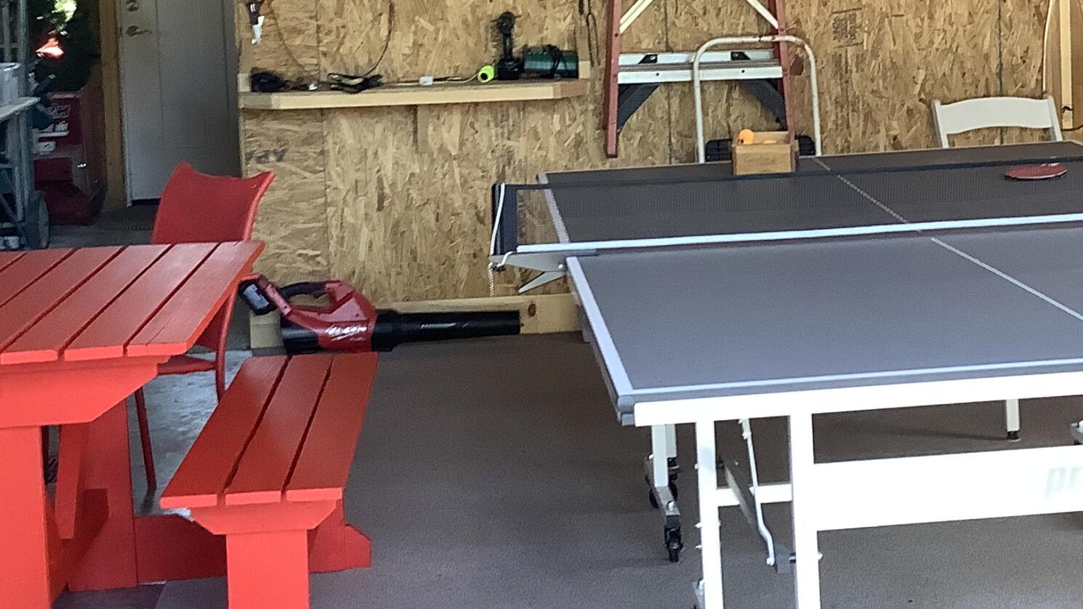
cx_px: 689
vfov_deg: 17.5
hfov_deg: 30.8
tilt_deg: -5.8
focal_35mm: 68
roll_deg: +0.9
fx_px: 1953
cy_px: 89
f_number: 2.4
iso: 100
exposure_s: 1/60
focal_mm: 3.3
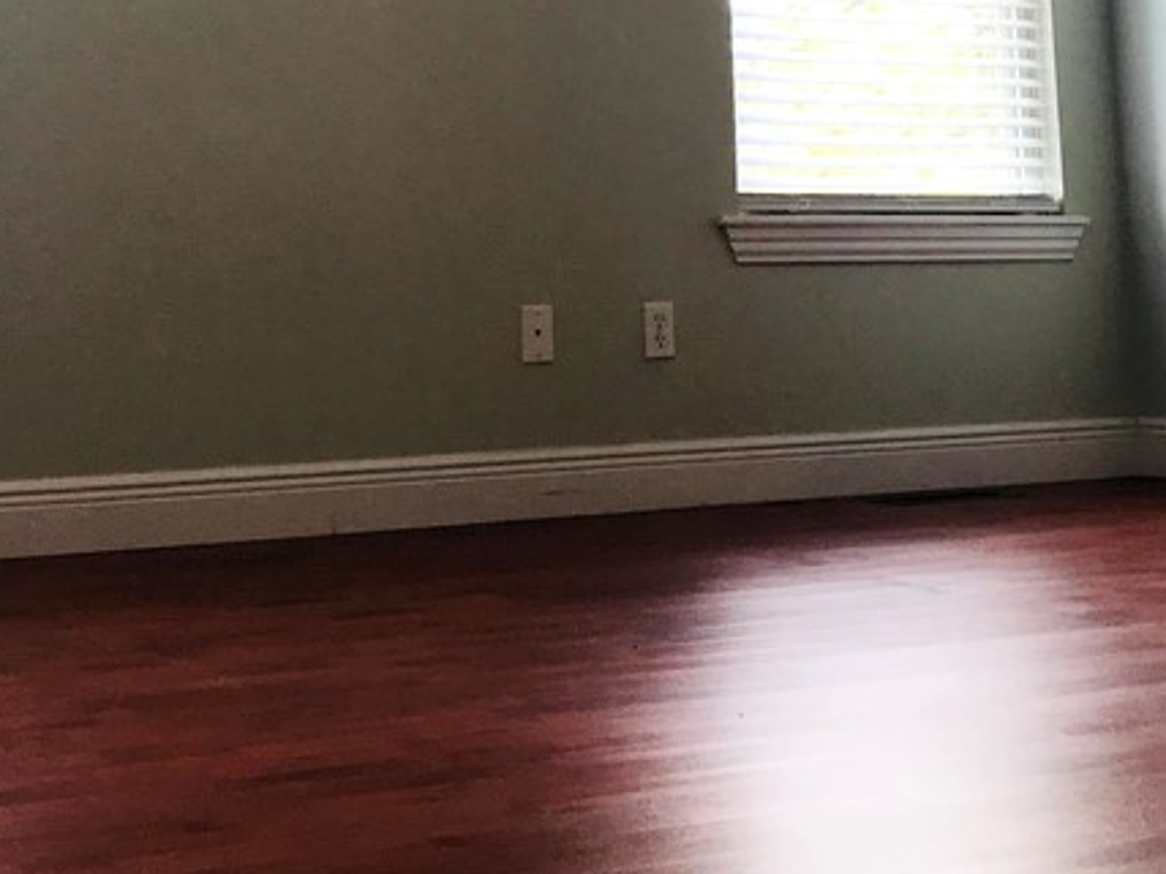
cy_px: -49
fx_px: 2257
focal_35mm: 67
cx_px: 550
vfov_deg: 21.0
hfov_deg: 29.0
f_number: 1.8
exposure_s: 1/60
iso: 32
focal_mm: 3.99
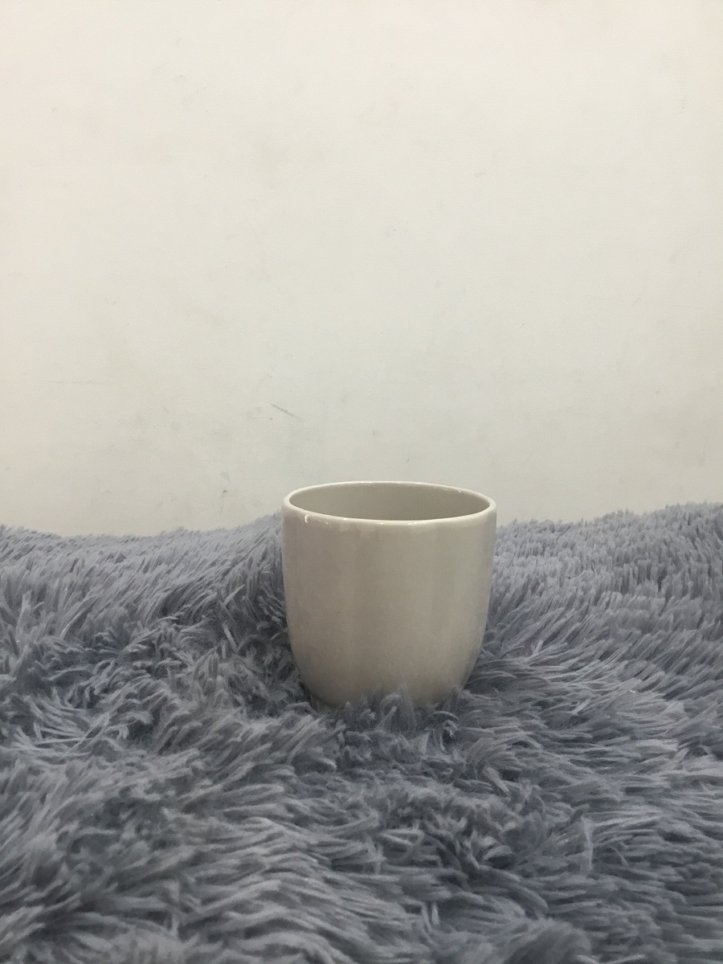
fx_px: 863
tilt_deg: -10.8
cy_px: 482
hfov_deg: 45.4
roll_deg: -0.3
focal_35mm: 31
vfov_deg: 58.4
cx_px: 362
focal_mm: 3.3
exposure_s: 1/33
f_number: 2.4
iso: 80
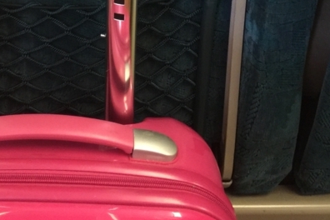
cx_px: 68
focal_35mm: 78
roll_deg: +1.2
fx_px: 715
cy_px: -128
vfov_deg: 15.8
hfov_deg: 25.6
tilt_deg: -19.7
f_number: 2.2
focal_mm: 4.15
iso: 80
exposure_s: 1/4
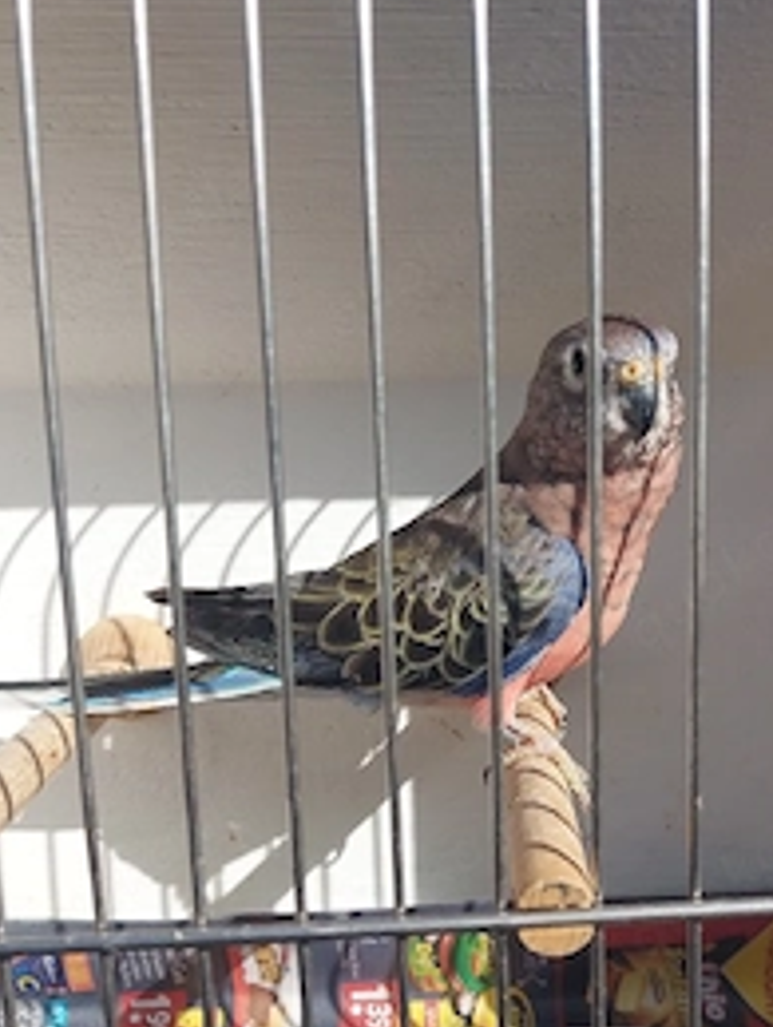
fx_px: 1099
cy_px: 603
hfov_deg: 38.2
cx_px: 527
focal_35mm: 37
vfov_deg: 49.8
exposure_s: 1/1000
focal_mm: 5.23
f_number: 1.8
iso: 32
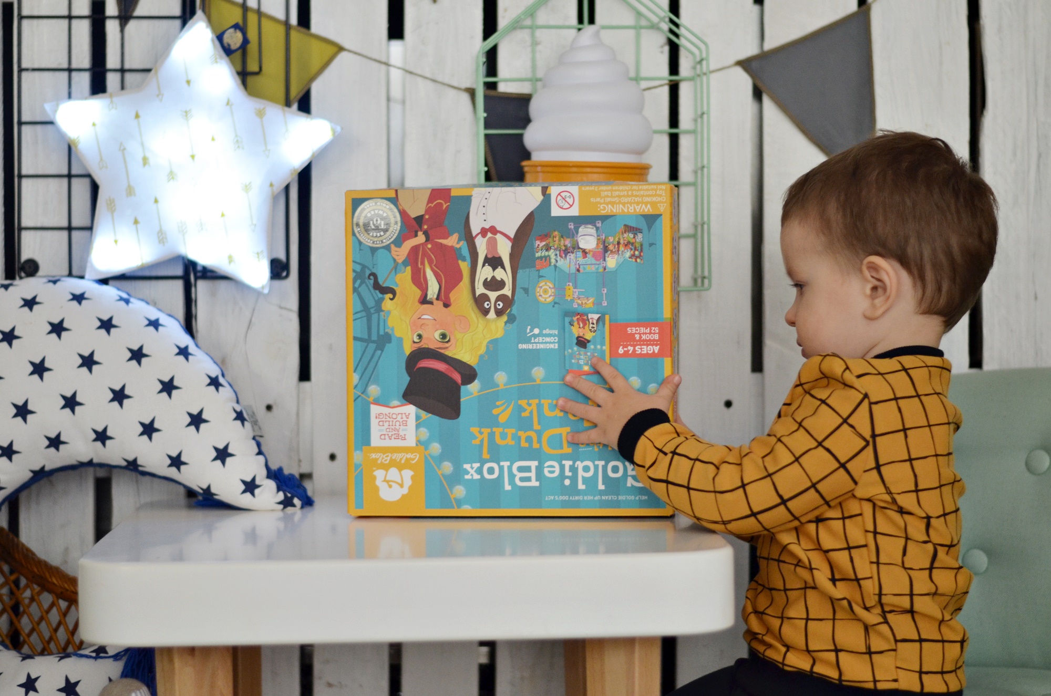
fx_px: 2185
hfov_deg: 27.0
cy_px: 348
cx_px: 526
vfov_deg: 18.1
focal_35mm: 75
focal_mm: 50
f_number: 1.8
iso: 640
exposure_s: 1/125
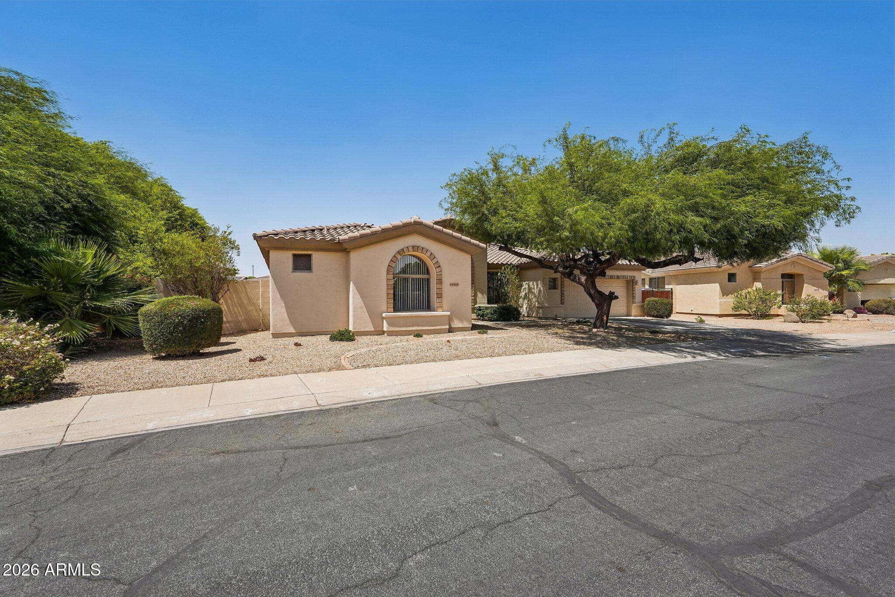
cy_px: 298
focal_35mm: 16
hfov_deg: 95.0
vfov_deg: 72.0
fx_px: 410
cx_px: 448
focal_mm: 16.5
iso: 400
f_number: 8
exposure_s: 1/1250
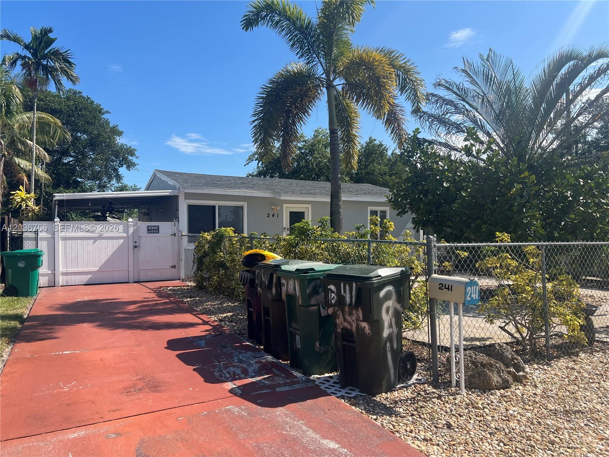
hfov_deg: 67.3
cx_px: 304
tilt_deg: +0.7
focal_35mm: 26
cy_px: 228
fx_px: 457
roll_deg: +0.2
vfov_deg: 53.1
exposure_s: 1/3460
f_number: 1.5
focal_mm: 5.7
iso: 50
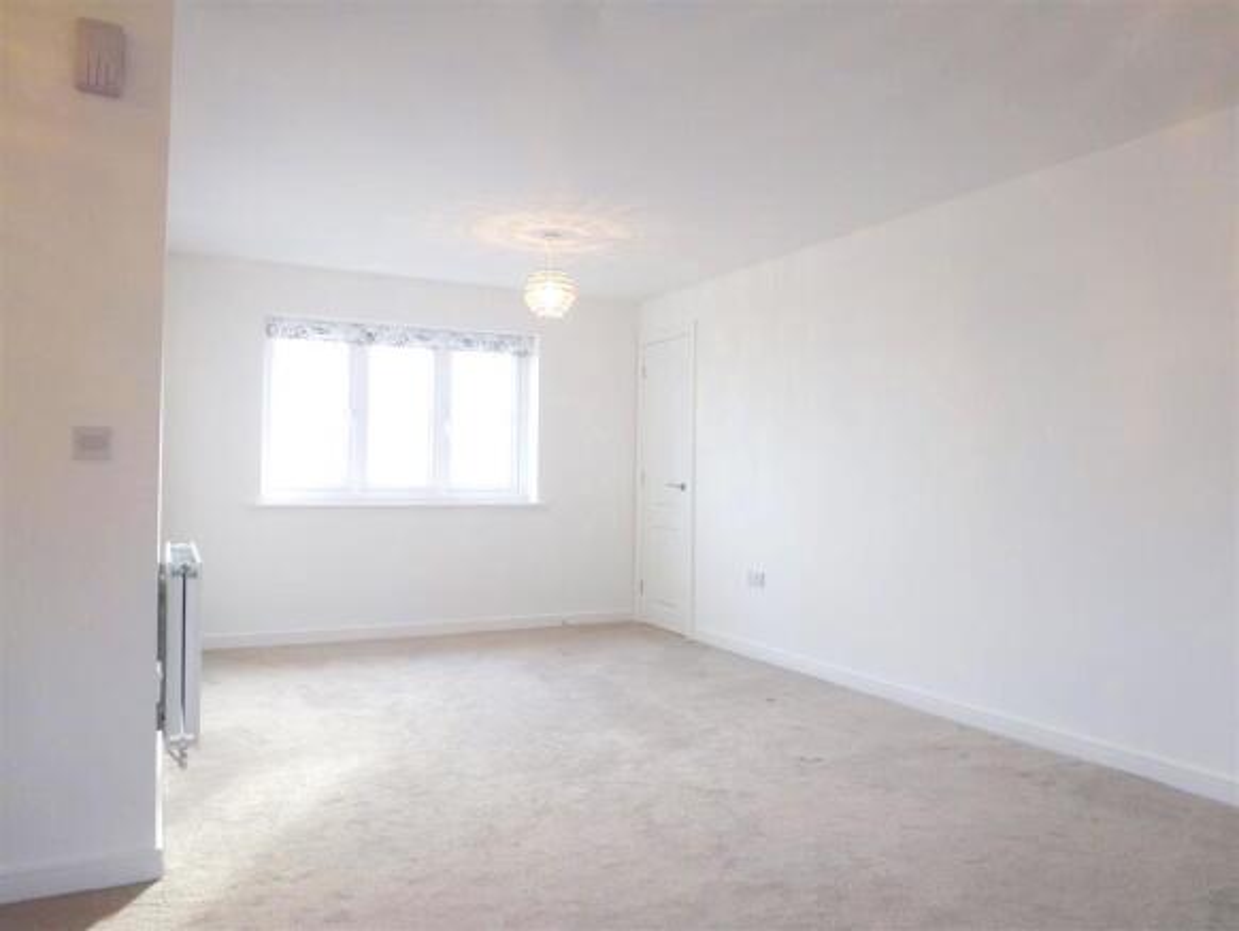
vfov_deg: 56.9
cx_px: 620
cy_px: 466
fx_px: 859
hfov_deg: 71.6
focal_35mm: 24
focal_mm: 4.3
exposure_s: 1/60
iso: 160
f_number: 3.3
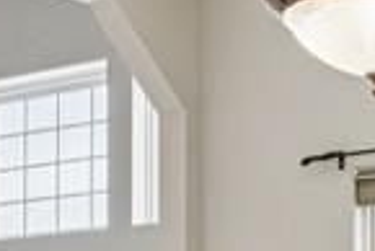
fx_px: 1332
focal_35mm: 128
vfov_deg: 10.3
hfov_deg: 15.2
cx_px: 504
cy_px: 417
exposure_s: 1/20
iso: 400
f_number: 13
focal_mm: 18.1
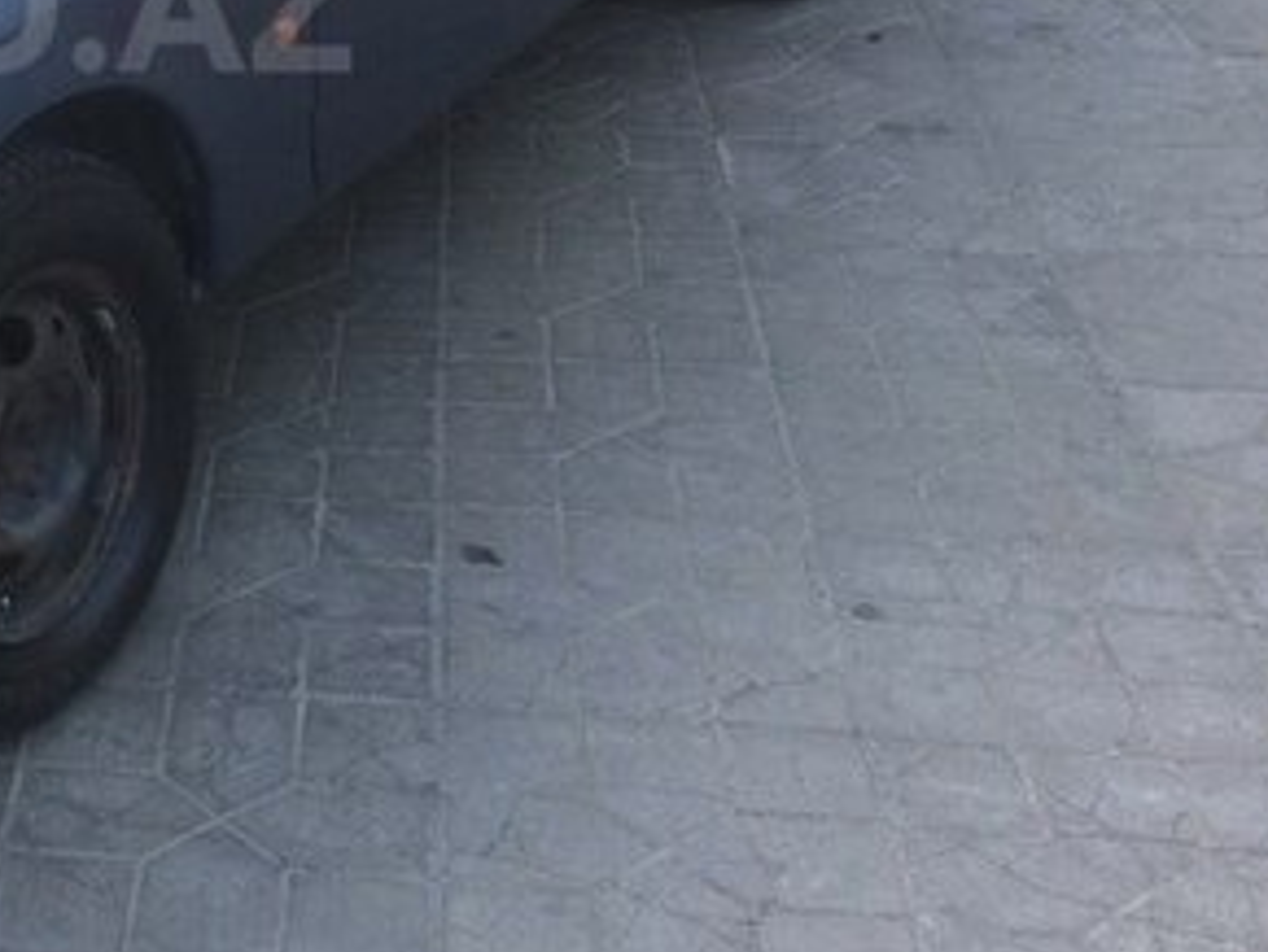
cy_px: 7
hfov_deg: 27.1
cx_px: -96
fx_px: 2420
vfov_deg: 21.5
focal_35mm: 66
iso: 32
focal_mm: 4.15
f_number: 2.2
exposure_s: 1/232
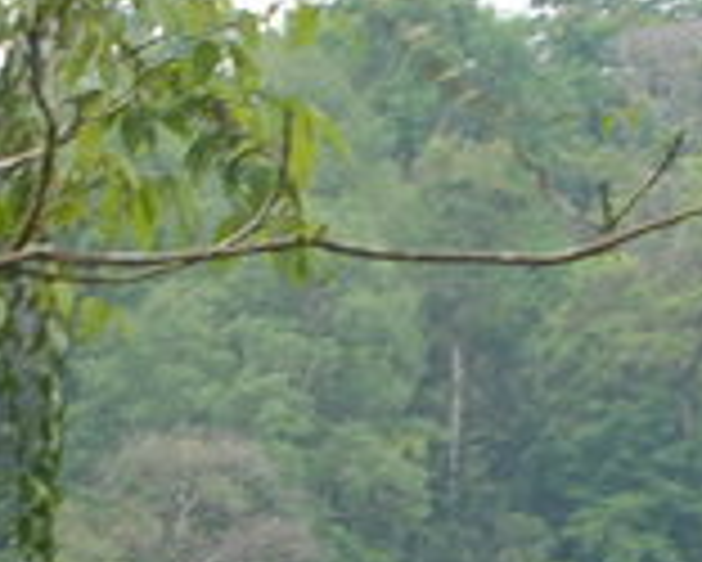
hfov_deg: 2.8
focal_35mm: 694
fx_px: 14430
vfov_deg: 2.2
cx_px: 999
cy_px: 942
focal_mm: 75
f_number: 9
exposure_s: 1/50
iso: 200
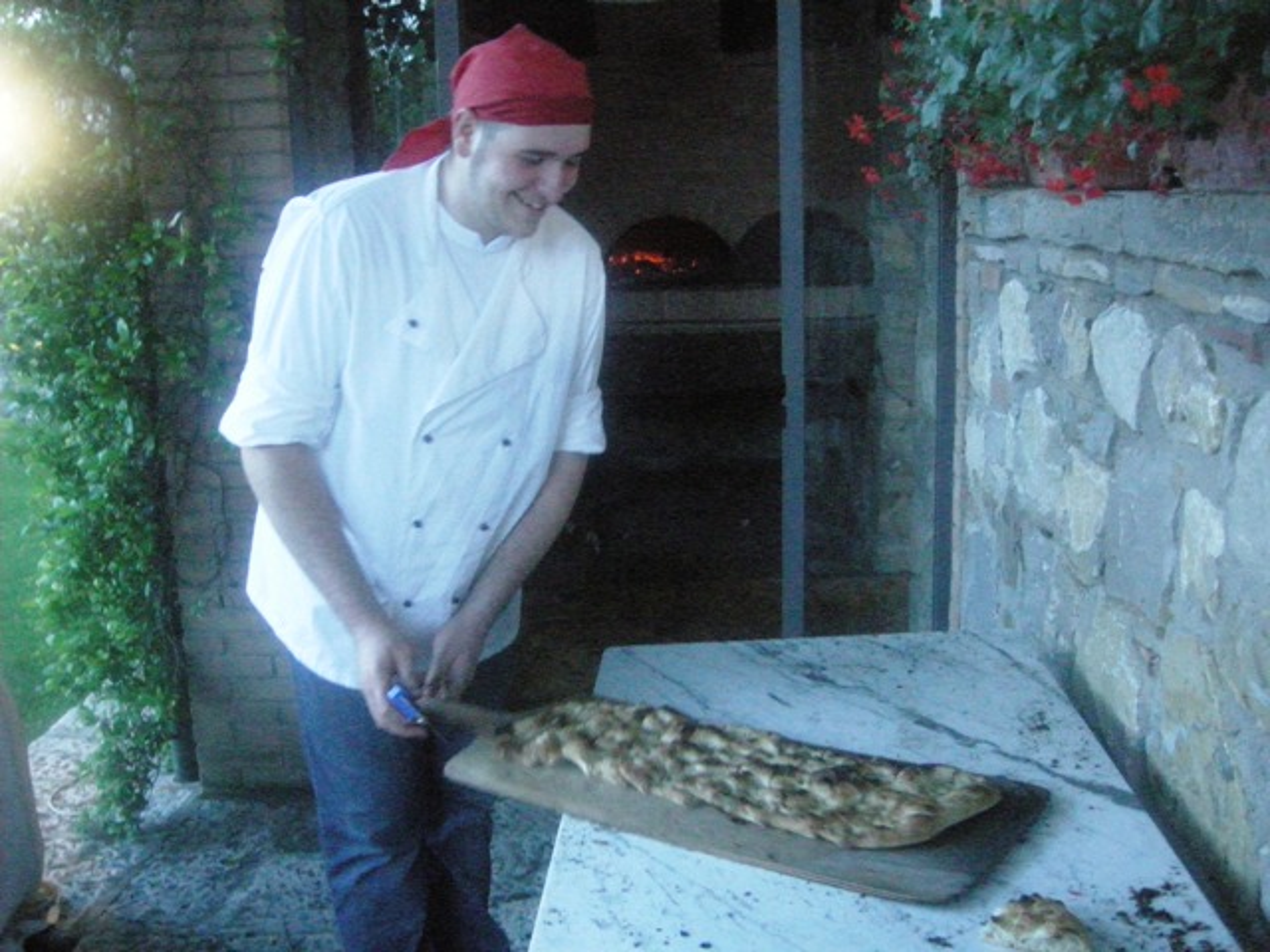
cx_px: 635
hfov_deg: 51.4
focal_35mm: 36
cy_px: 476
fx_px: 1321
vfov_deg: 39.7
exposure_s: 1/51
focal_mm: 7.5
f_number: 2.7
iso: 1600
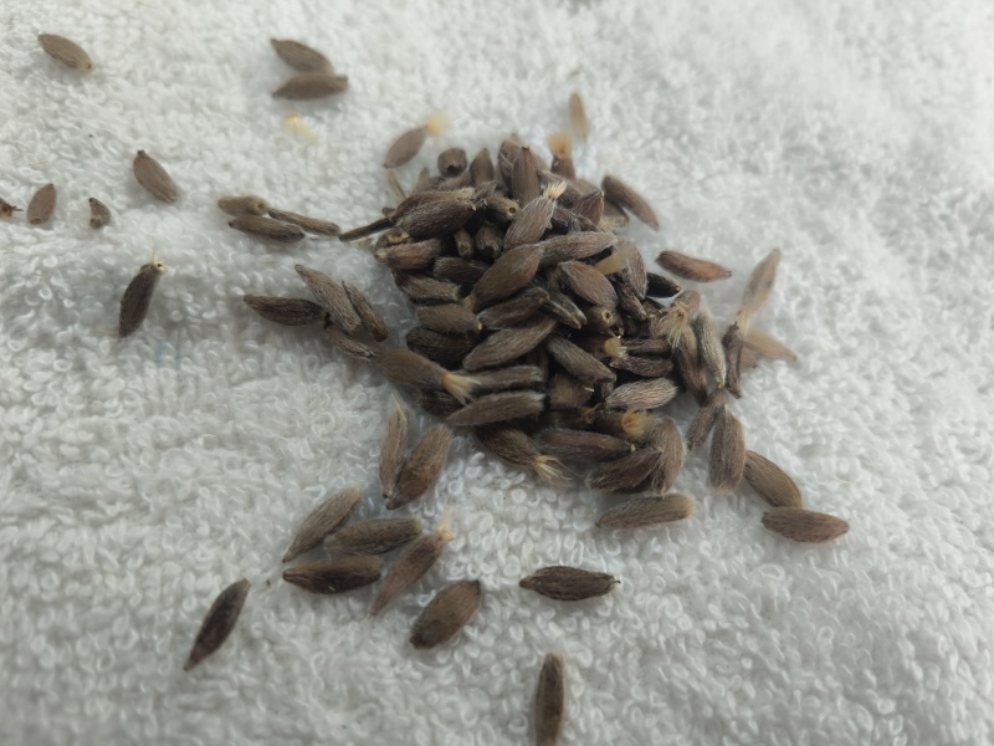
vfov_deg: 58.9
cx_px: 497
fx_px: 660
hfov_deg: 73.9
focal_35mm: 23
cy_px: 373
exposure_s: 1/100
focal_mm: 5.35
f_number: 1.7
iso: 160
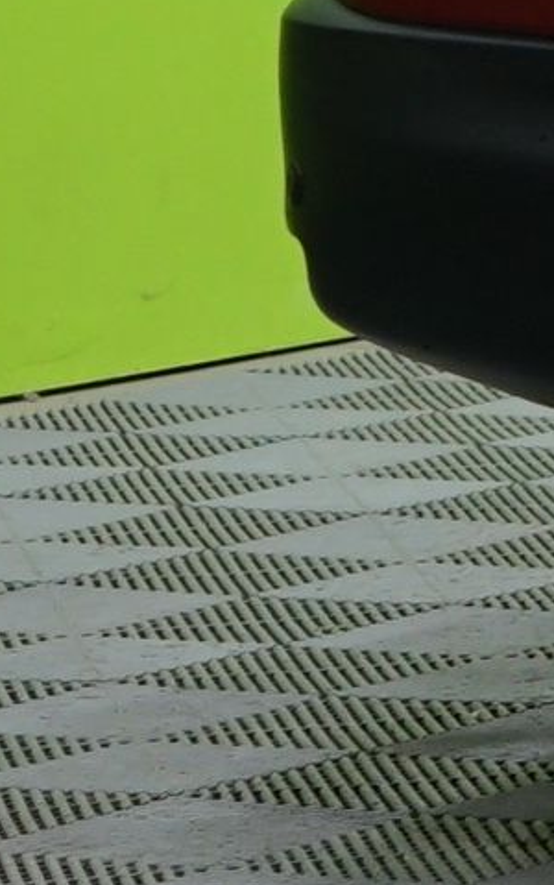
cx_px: 3494
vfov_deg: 6.5
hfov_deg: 3.5
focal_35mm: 318
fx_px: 7671
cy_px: -556
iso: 800
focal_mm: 38
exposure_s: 1/20
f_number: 5.6
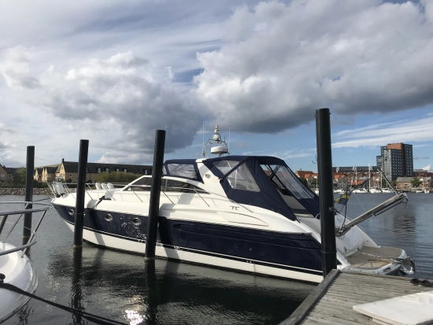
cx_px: 216
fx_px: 350
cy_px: 162
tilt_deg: +5.4
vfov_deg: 49.8
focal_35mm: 28
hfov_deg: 63.4
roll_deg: -0.7
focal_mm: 3.99
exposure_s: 1/3690
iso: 20
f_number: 1.8
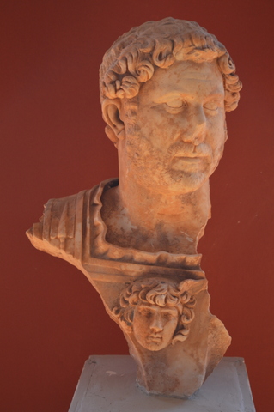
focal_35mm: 69
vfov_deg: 29.3
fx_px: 789
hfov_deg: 19.7
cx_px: 137
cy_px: 206
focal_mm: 46
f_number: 5
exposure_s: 1/80
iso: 400
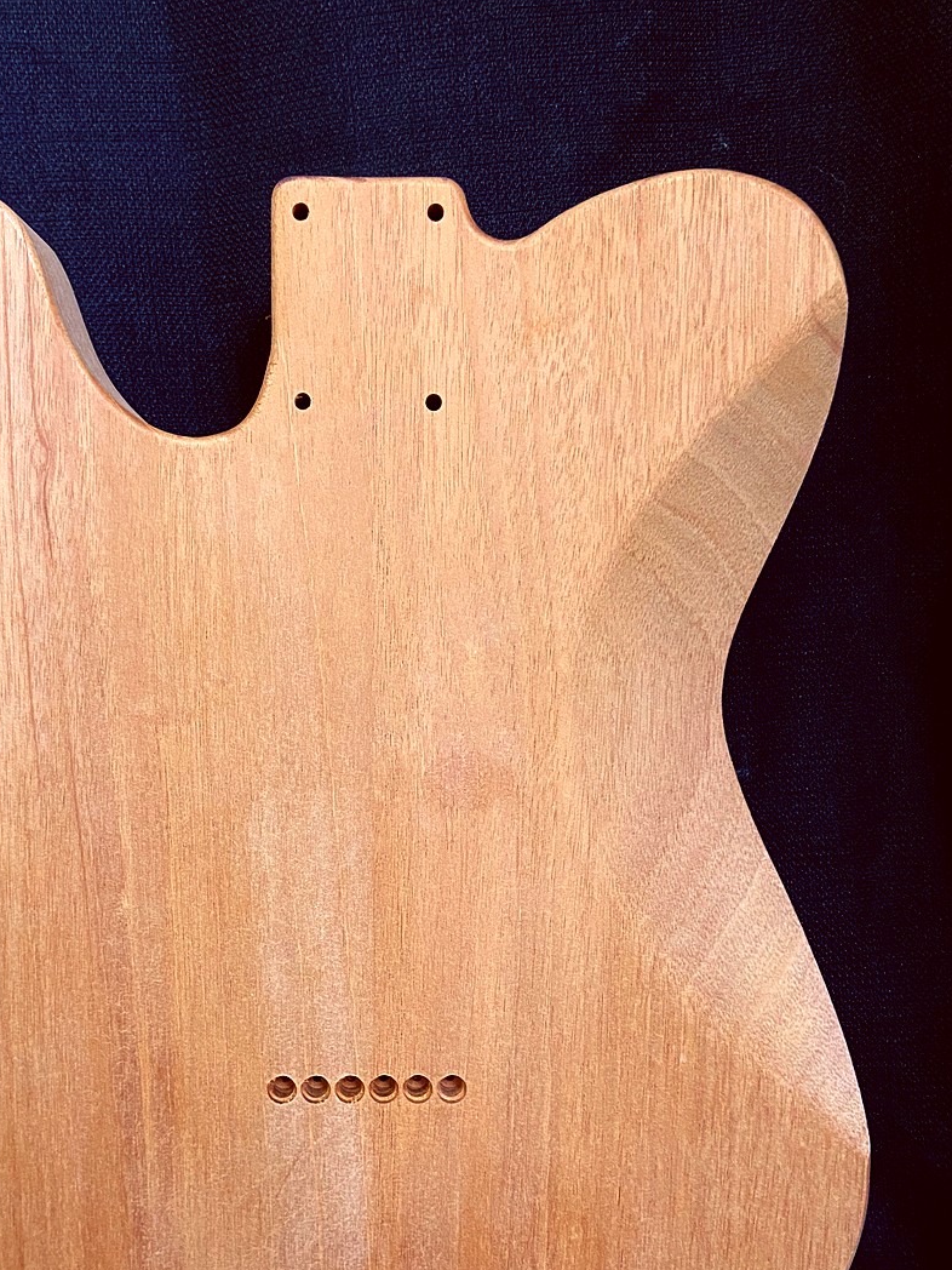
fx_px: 1283
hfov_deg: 40.6
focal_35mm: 35
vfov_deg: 52.1
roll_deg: +1.9
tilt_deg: -10.1
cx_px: 392
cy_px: 793
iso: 250
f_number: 1.8
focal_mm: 4.25
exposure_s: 1/60
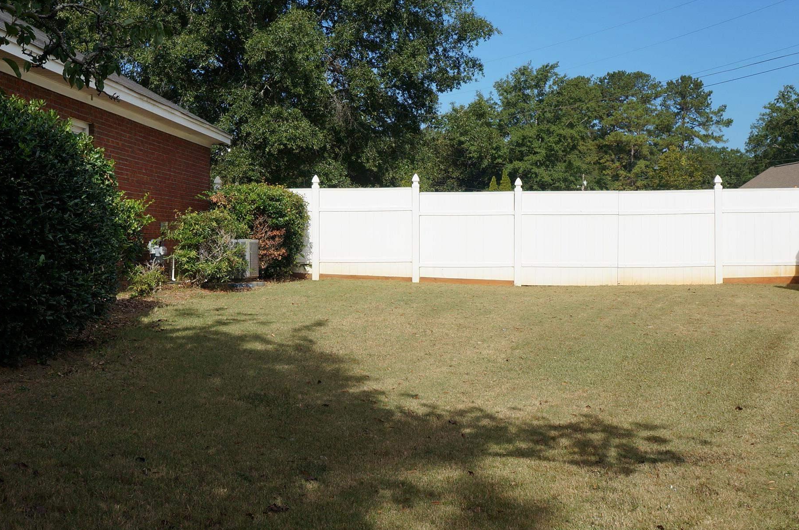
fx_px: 1123
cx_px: 351
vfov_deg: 26.6
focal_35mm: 51
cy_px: 279
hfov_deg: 39.1
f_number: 8
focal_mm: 25
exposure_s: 1/400
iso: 100
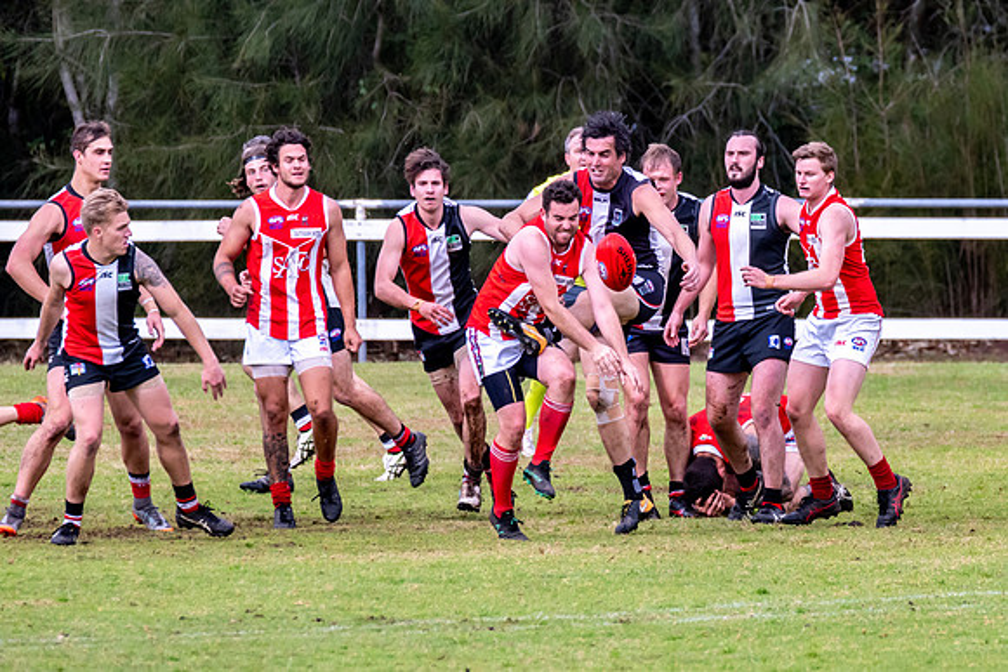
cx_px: 603
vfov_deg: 1.6
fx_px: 24359
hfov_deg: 2.4
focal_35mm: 870
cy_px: 424
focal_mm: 460
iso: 1250
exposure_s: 1/2500
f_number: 7.1
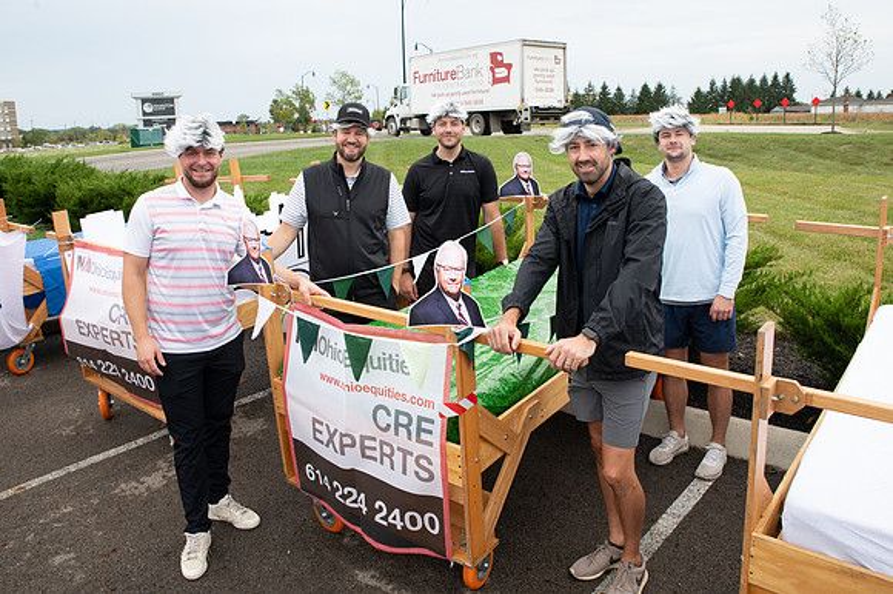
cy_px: 251
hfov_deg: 64.9
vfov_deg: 45.7
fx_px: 702
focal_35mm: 28
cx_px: 446
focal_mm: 24
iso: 640
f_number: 10
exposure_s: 1/200
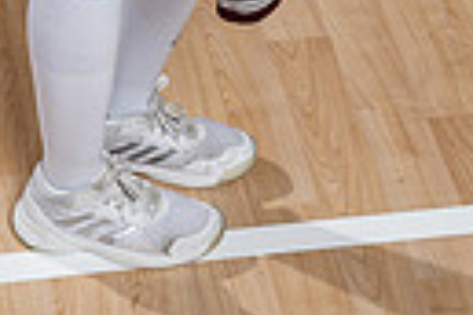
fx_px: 2023
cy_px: -480
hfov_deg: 13.3
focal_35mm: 154
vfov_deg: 8.1
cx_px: 110
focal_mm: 44
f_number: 8
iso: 100
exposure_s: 1/250
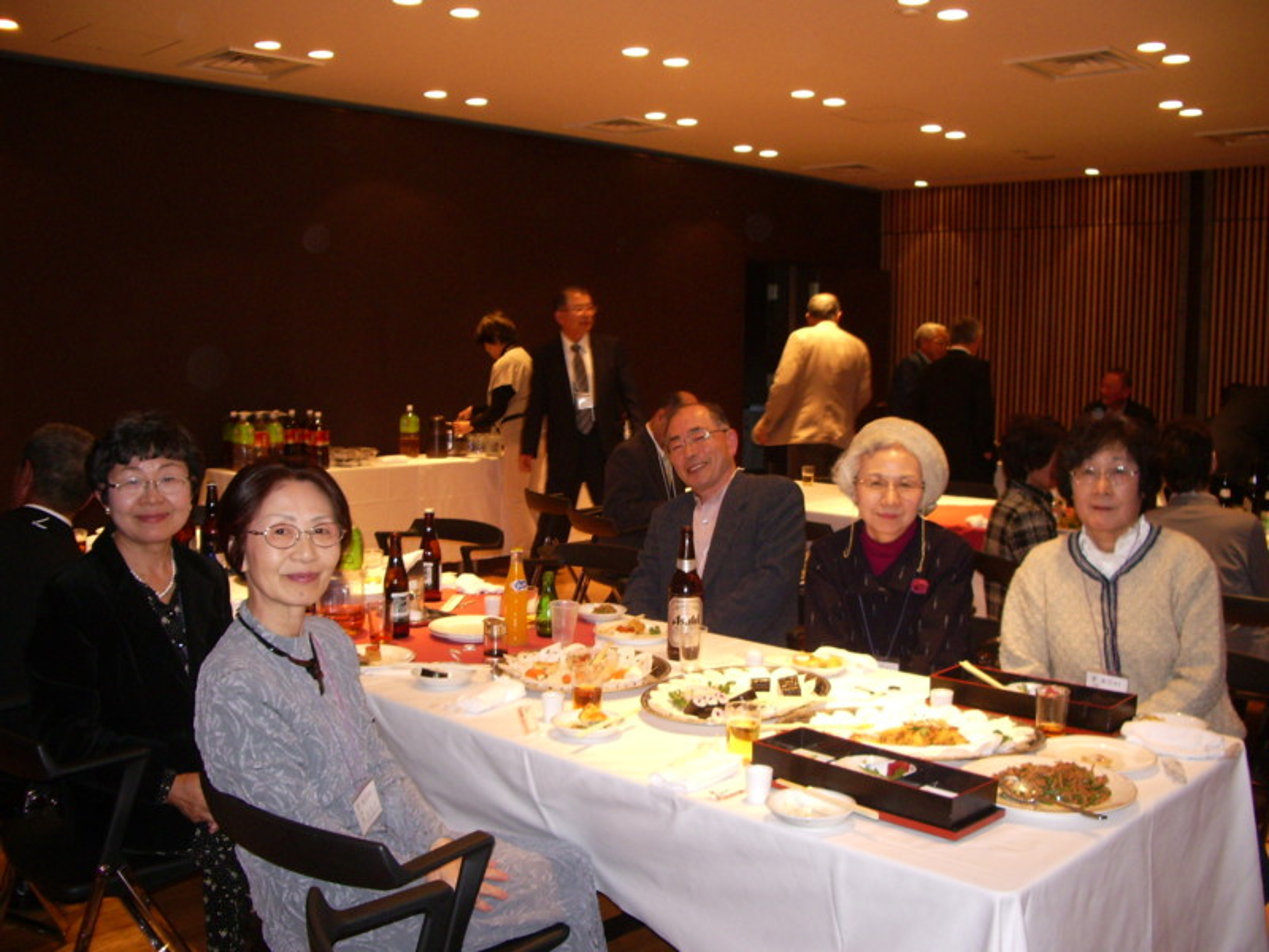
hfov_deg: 52.6
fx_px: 1283
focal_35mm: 35
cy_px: 476
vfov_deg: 40.7
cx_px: 634
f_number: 2.6
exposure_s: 1/40
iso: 80
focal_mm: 5.8
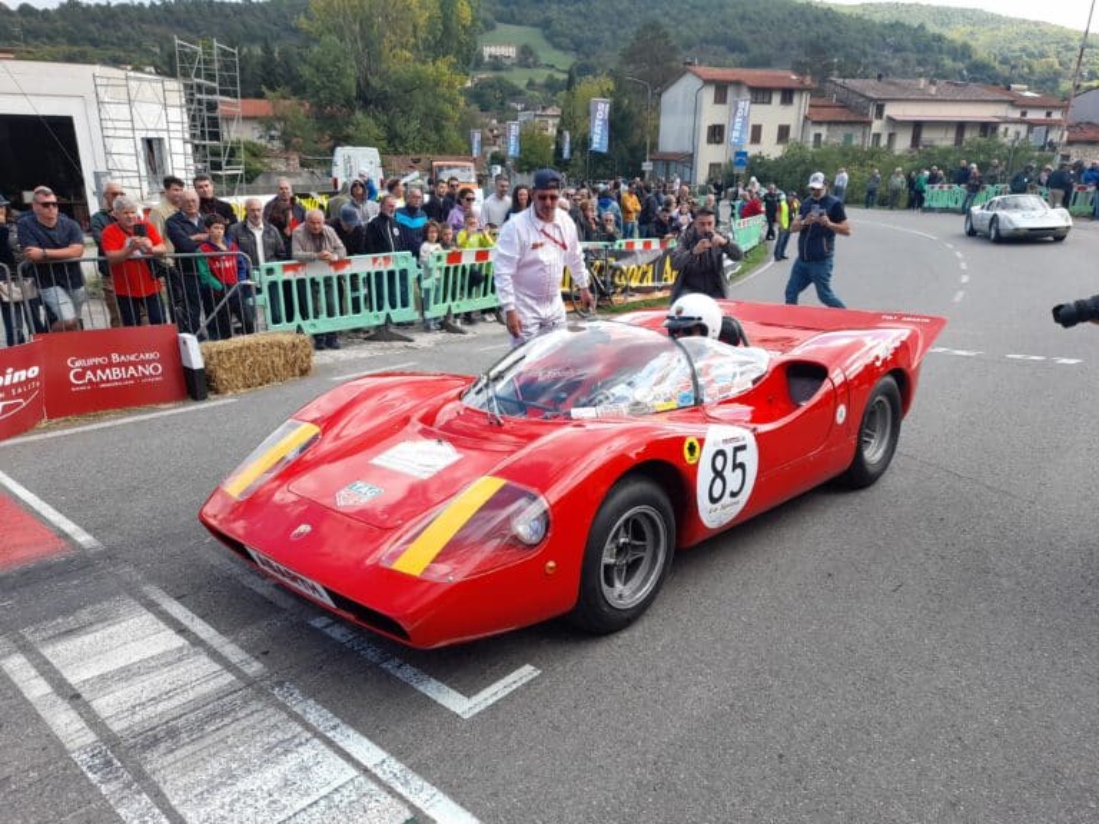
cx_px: 550
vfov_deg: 54.9
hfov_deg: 69.4
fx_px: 794
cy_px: 412
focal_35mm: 25
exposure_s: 1/213
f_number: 2
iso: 20
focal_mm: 4.6
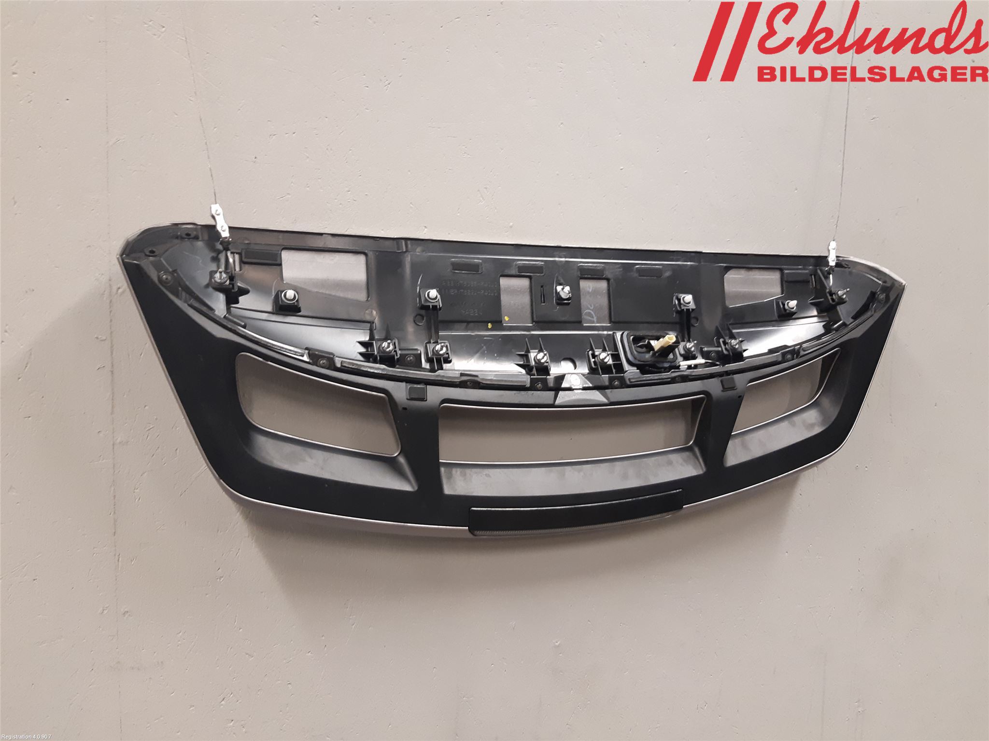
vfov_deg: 53.1
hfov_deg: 67.3
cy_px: 370
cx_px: 494
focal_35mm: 26
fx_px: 743
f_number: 1.7
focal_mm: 3.93
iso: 200
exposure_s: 1/50
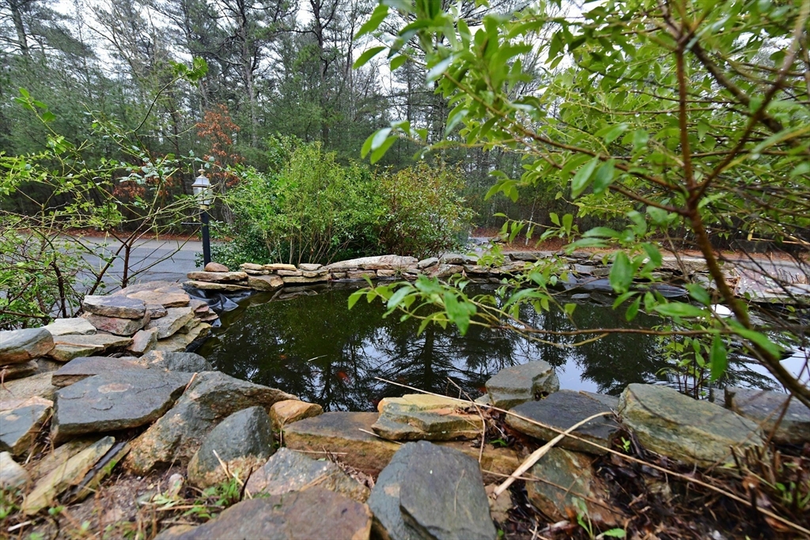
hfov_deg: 104.2
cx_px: 405
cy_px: 270
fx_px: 315
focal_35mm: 14
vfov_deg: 81.2
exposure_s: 1/800
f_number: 5.6
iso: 6400
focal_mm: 14
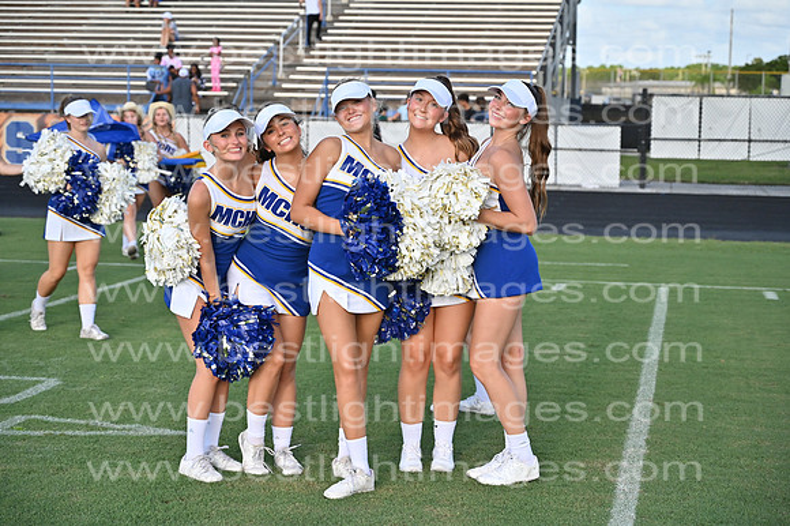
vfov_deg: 19.4
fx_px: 1535
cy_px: 263
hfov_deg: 28.9
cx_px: 395
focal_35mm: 70
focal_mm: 70
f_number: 4
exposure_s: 1/8000
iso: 1250
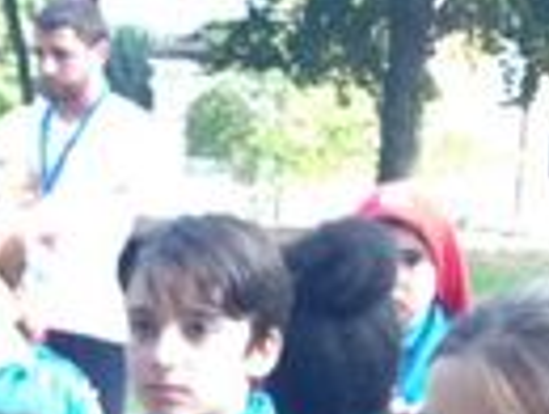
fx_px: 2415
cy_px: 541
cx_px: 25
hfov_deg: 12.8
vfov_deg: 9.6
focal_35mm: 152
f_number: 2.4
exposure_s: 1/60
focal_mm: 4.12
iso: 50
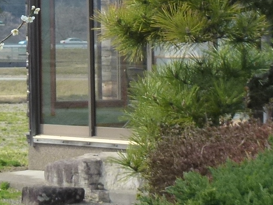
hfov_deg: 10.5
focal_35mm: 184
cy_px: -54
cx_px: -78
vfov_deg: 8.0
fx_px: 1452
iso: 160
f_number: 4
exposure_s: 1/400
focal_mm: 8
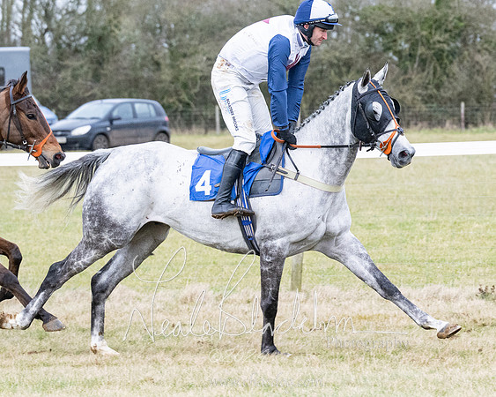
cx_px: 350
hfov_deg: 8.3
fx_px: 3421
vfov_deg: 6.6
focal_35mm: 233
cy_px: 253
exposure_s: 1/1000
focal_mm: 101
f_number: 4
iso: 1600
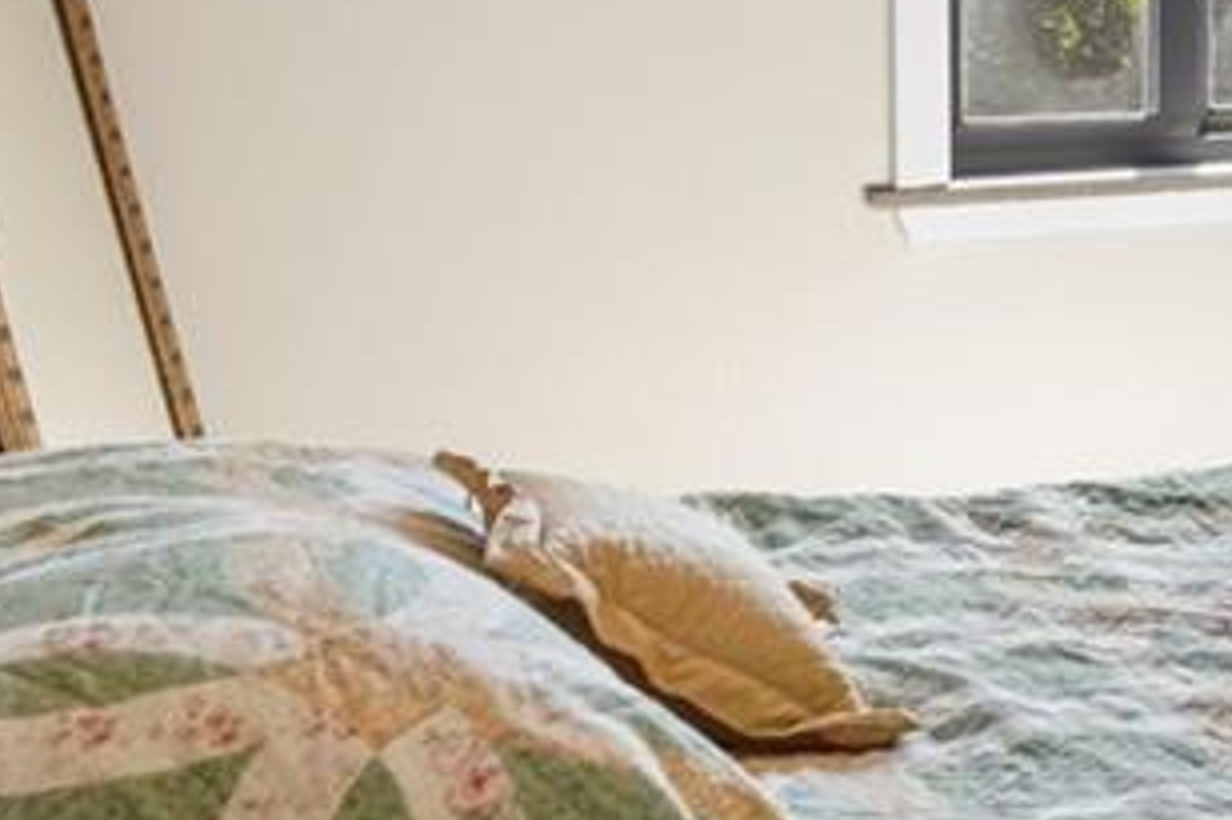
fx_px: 2839
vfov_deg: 15.9
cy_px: -104
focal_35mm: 83
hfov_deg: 18.9
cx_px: 2216
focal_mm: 16
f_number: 8
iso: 800
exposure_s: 1/15
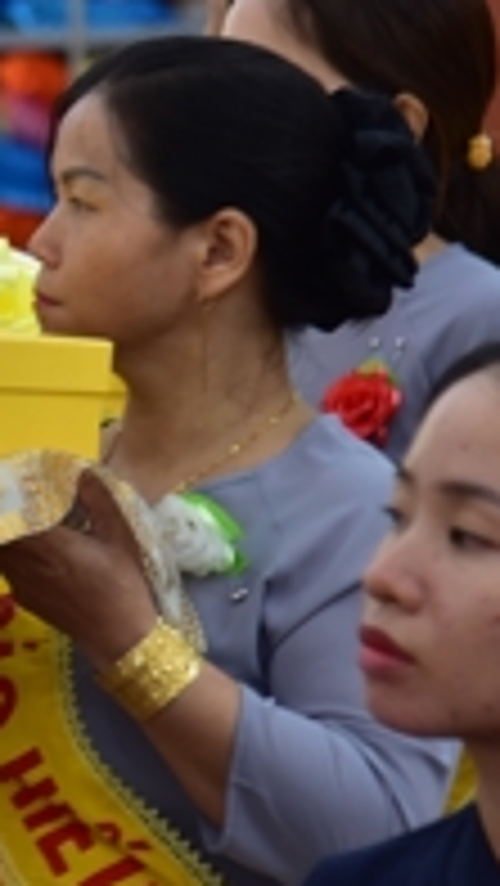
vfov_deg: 7.3
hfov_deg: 4.0
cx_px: -662
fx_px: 6991
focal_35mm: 297
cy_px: 274
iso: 500
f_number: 4
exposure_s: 1/50
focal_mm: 86
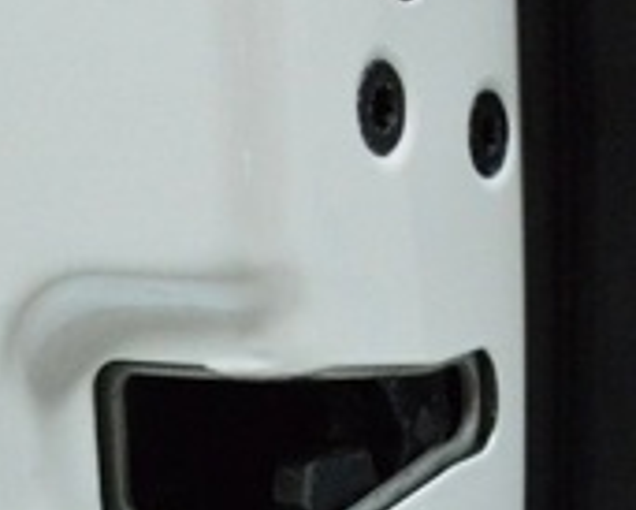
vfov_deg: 13.2
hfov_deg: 16.5
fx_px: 2185
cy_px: 411
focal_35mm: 116
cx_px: 223
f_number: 6.3
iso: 6400
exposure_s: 1/250
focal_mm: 22
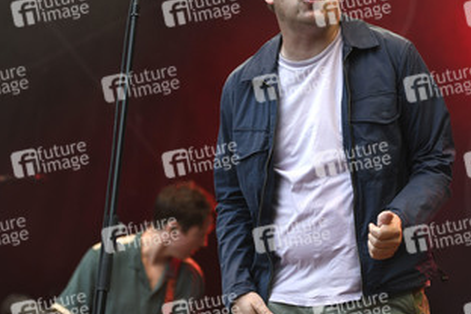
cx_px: 312
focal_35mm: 133
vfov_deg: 10.3
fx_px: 1740
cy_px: 122
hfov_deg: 15.4
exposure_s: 1/500
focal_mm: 92
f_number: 3.5
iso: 800
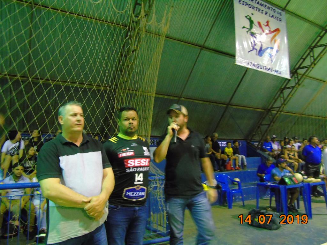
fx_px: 236
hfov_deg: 69.4
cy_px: 122
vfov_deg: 54.9
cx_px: 164
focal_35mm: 25
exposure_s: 1/5
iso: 800
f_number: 3.4
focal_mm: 4.4
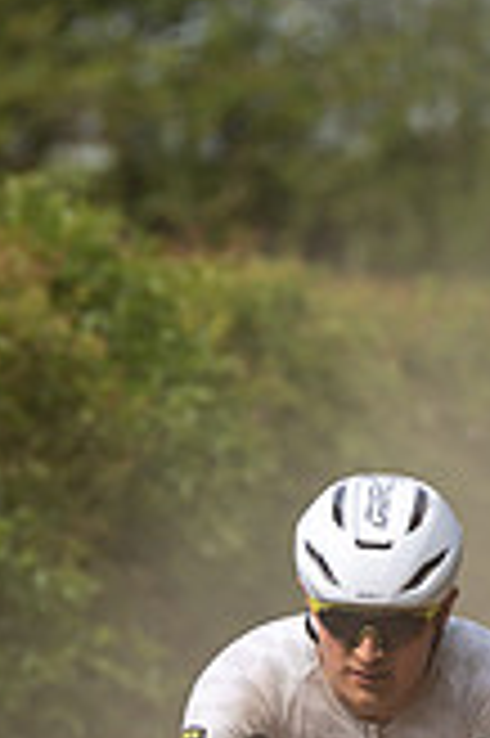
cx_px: 197
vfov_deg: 2.2
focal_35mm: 954
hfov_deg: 1.4
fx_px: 19517
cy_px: 856
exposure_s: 1/1000
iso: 160
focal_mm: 200
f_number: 5
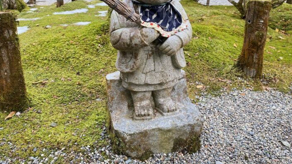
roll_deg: -2.7
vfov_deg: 36.0
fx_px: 248
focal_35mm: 32
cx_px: 139
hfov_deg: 61.0
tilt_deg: -17.4
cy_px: 45
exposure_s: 1/121
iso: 100
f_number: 1.8
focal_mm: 4.25
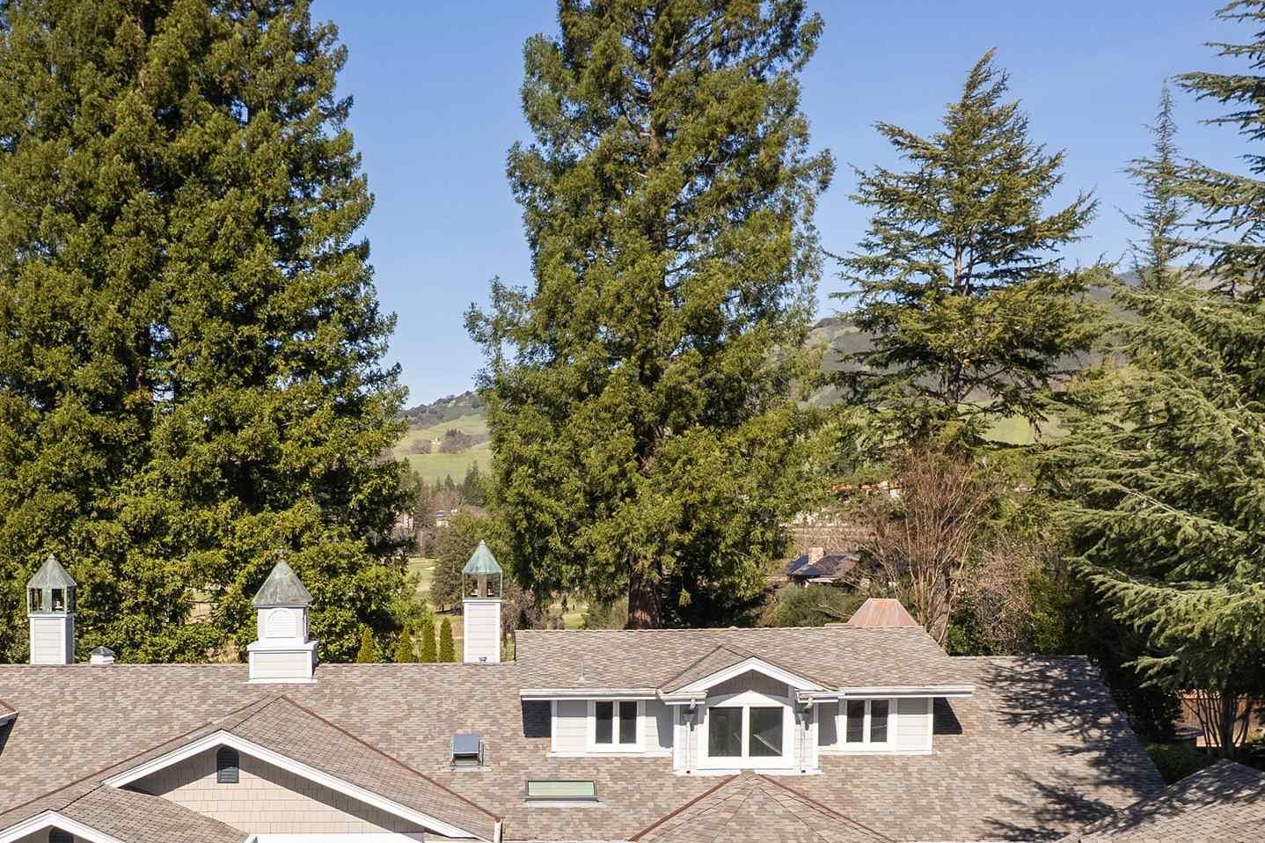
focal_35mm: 47
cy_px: 764
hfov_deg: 41.7
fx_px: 1651
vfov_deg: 27.6
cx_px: 486
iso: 120
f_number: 2.8
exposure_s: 1/2500
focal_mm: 8.38
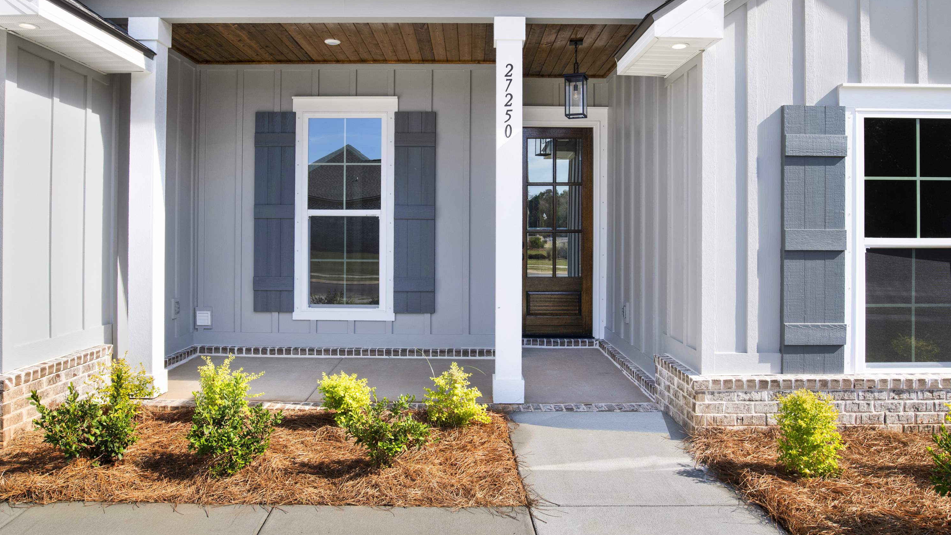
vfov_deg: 44.3
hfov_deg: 71.9
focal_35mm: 26
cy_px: 227
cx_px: 465
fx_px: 656
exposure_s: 1/125
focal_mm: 24
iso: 200
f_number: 11
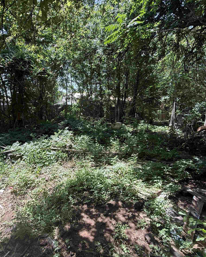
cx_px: 87
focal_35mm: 19
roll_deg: -0.4
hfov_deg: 70.4
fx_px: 145
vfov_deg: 83.3
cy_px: 127
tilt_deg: -7.8
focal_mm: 2.22
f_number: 2.2
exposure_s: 1/245
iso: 50
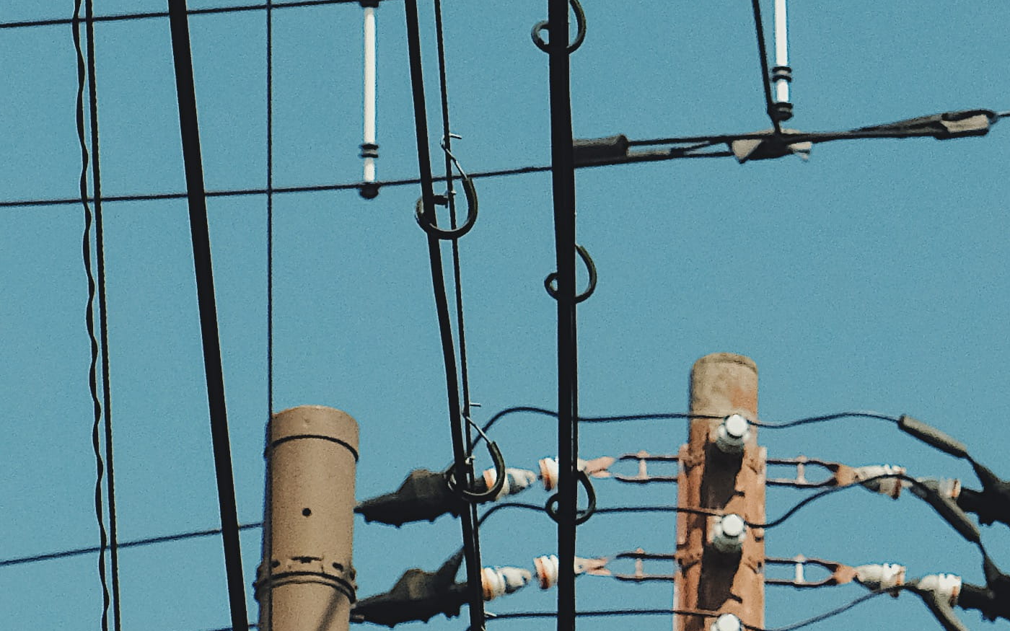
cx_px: 1339
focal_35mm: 284
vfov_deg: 4.6
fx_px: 7817
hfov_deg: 7.3
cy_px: -41
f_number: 5.6
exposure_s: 1/5400
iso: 2000
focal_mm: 43
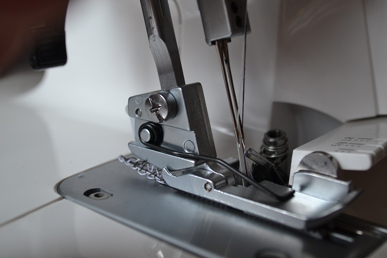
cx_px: 194
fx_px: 564
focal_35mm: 52
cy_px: 129
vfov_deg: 25.7
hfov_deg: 37.9
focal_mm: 35
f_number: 5.3
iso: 400
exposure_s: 1/125
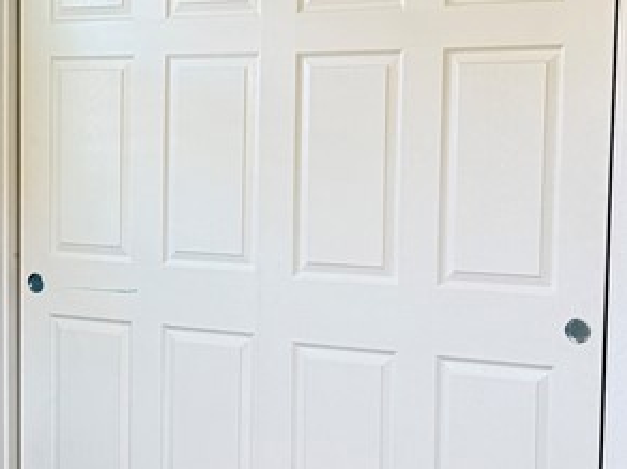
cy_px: 236
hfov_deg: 22.6
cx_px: 39
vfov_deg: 17.5
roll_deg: +0.0
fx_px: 1520
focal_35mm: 84
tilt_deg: -4.1
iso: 320
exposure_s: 1/120
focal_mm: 6.76
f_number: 1.78
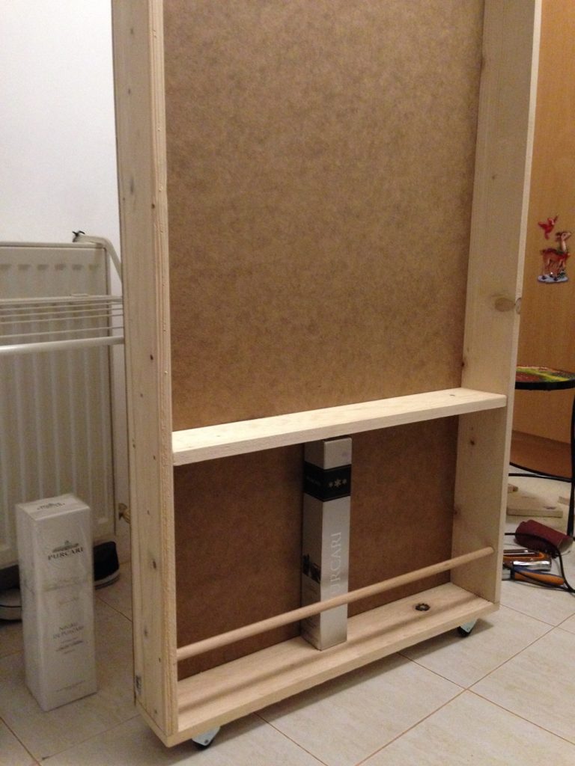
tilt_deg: -8.3
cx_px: 288
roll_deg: -1.8
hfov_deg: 42.9
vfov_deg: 55.4
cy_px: 383
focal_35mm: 33
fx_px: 731
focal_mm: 4.12
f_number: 2.4
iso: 400
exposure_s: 1/15
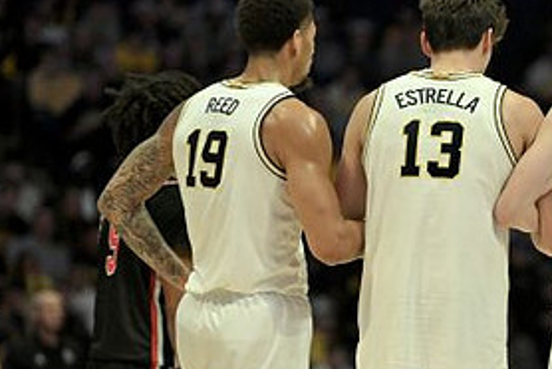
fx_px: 6401
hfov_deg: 4.9
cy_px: 213
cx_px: 562
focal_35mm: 417
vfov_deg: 3.3
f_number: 2.8
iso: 4000
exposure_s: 1/1000
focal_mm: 200
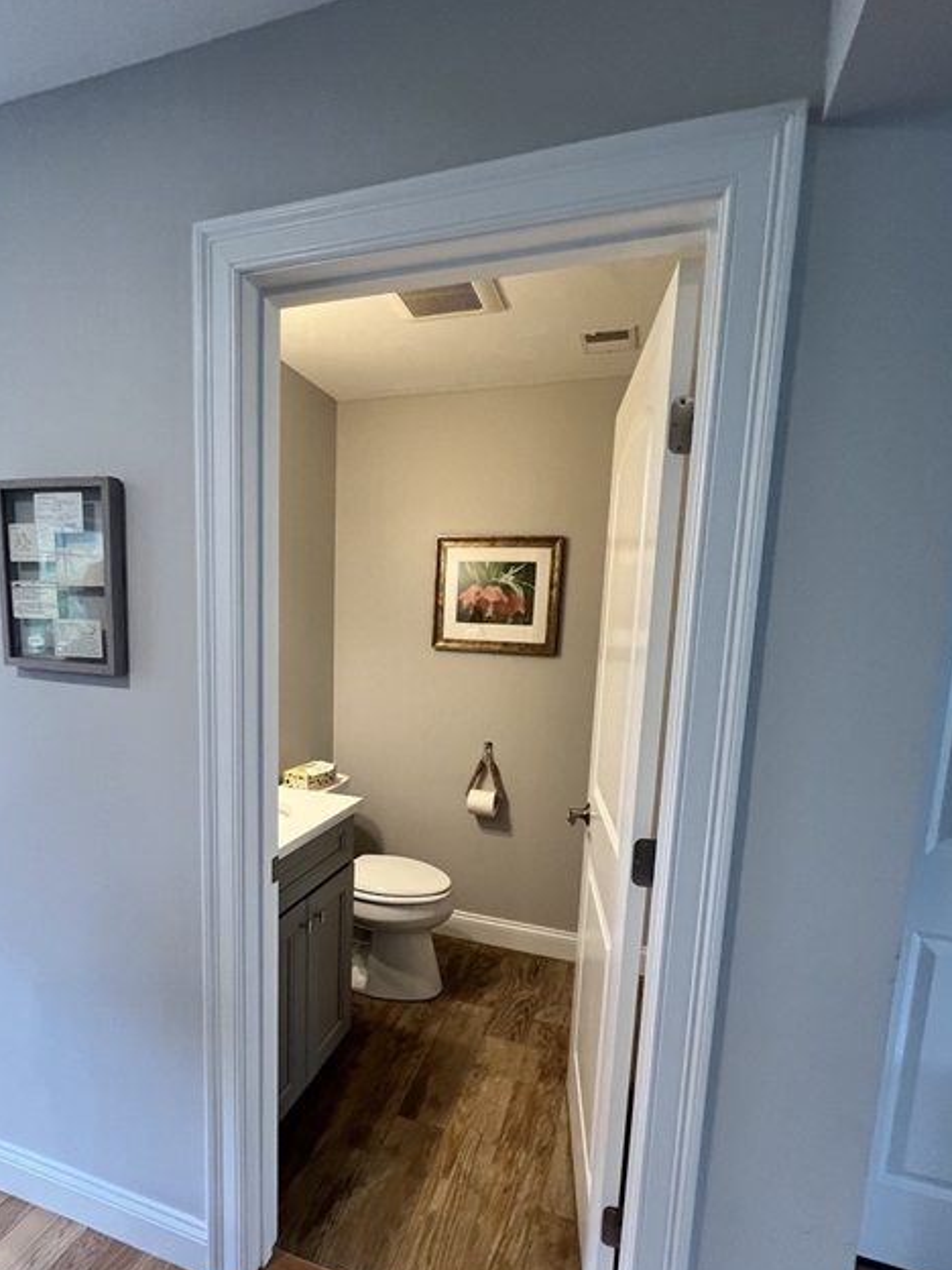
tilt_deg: -5.9
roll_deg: -1.9
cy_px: 708
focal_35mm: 16
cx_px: 435
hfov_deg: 77.9
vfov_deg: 94.1
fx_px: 587
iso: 200
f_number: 1.8
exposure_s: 1/120
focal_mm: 1.57
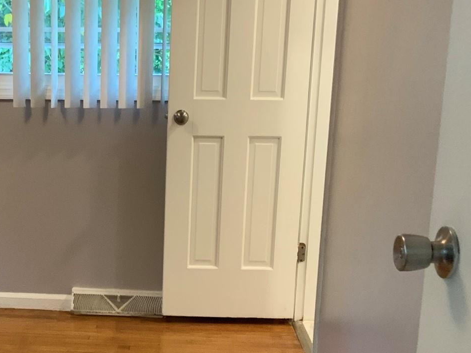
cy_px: 268
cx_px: 98
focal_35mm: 63
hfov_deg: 30.0
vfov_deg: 23.0
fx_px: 857
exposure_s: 1/60
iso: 200
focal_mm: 3
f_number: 1.8
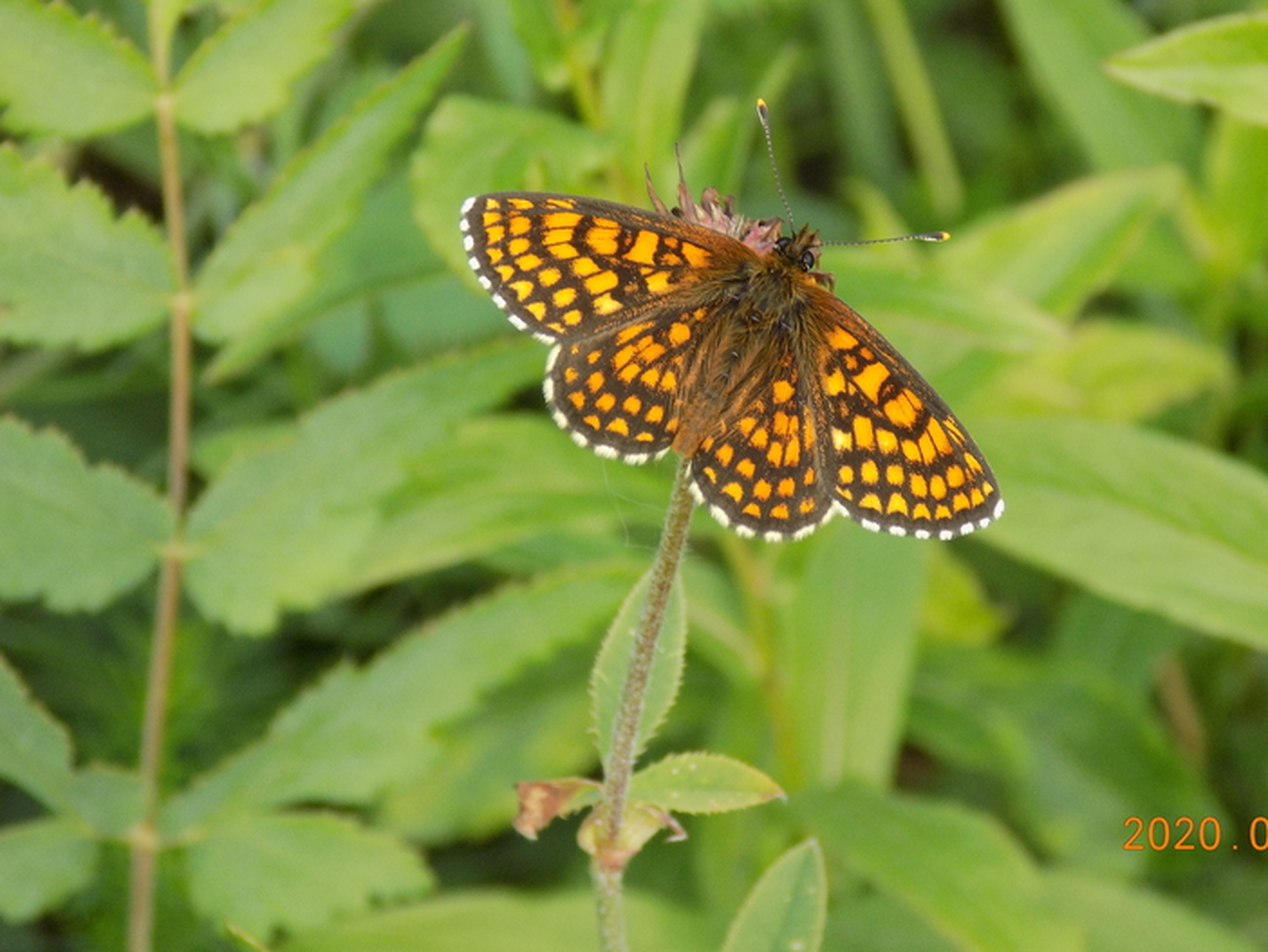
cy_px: 390
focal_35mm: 340
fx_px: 12459
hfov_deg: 5.8
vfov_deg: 4.4
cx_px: 682
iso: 125
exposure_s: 1/60
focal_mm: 49.7
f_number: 5.8
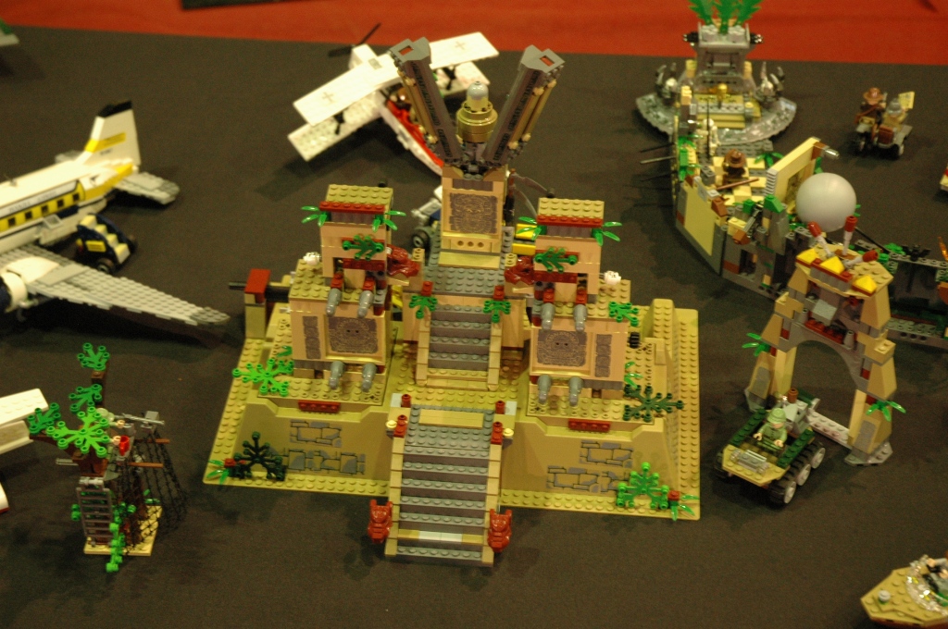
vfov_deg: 19.7
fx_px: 1815
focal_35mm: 69
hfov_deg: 29.3
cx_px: 474
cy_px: 314
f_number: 5
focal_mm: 46
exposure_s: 1/13
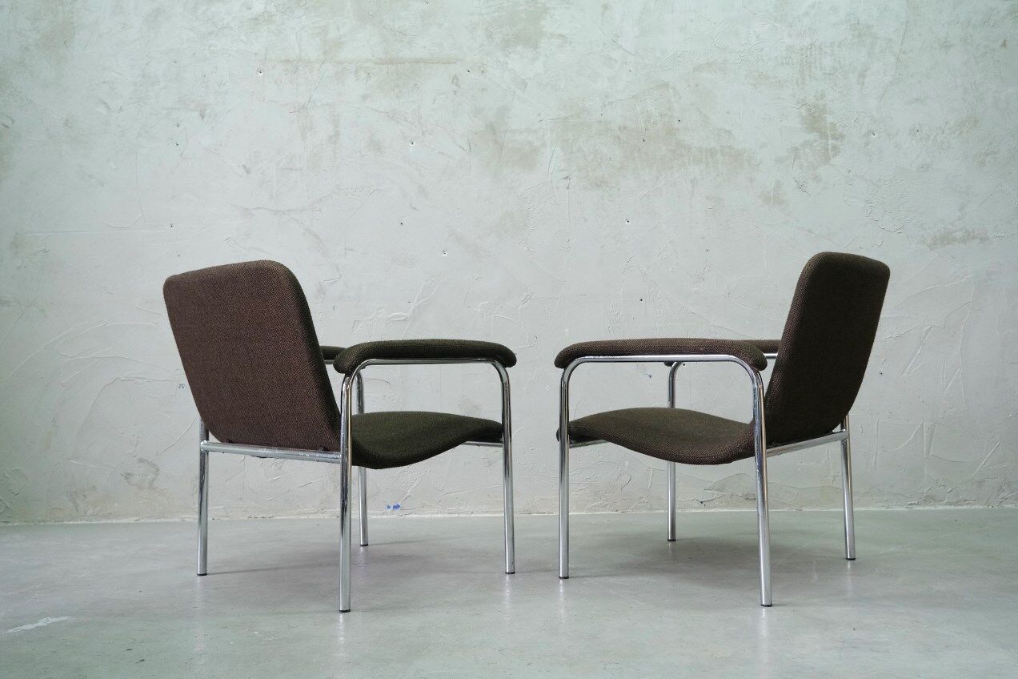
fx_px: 933
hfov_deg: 57.2
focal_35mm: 33
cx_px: 509
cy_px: 340
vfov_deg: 40.0
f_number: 4
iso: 2500
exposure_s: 1/30
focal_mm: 22.3
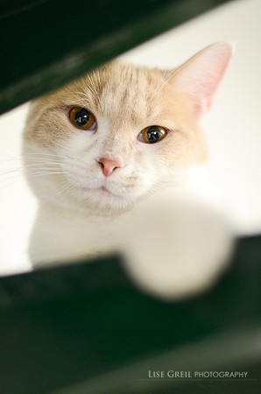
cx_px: 130
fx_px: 819
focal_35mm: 75
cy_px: 197
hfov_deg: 18.1
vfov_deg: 27.0
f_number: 1.6
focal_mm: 50
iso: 1000
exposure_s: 1/200
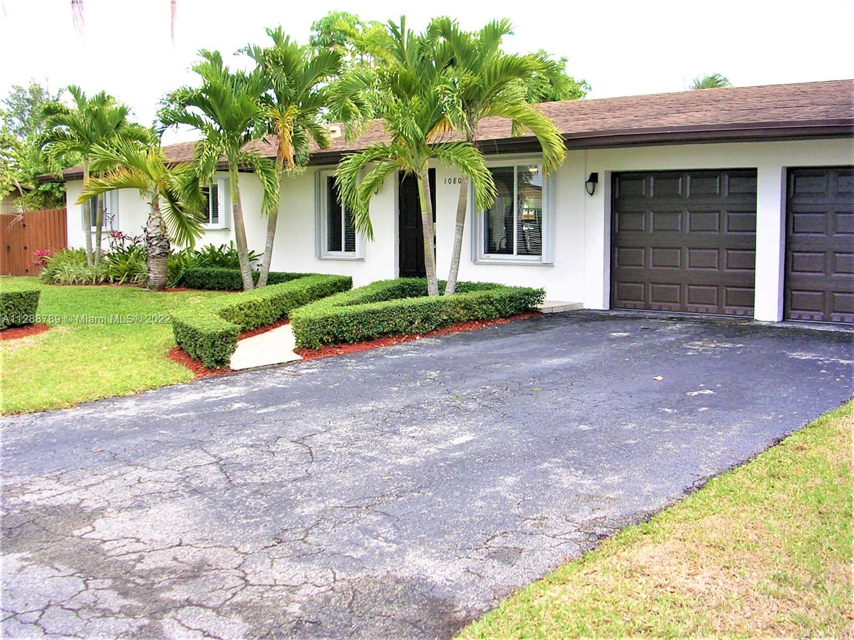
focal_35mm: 38
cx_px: 427
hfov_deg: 49.0
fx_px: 937
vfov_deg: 37.7
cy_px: 320
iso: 50
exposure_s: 1/326
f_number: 2.8
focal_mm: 5.8
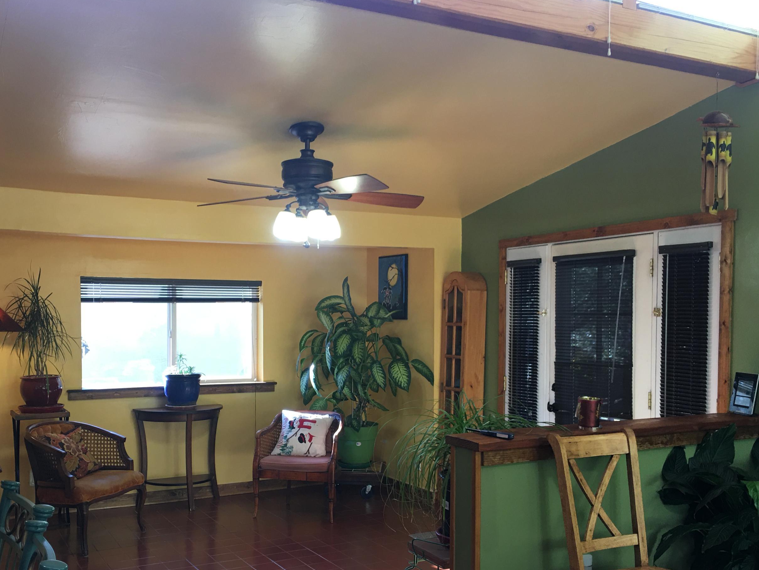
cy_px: 350
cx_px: 340
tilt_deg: -0.9
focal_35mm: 36
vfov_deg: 39.4
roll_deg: -0.9
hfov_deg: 51.3
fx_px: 789
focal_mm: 4.15
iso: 25
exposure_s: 1/30
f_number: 2.2
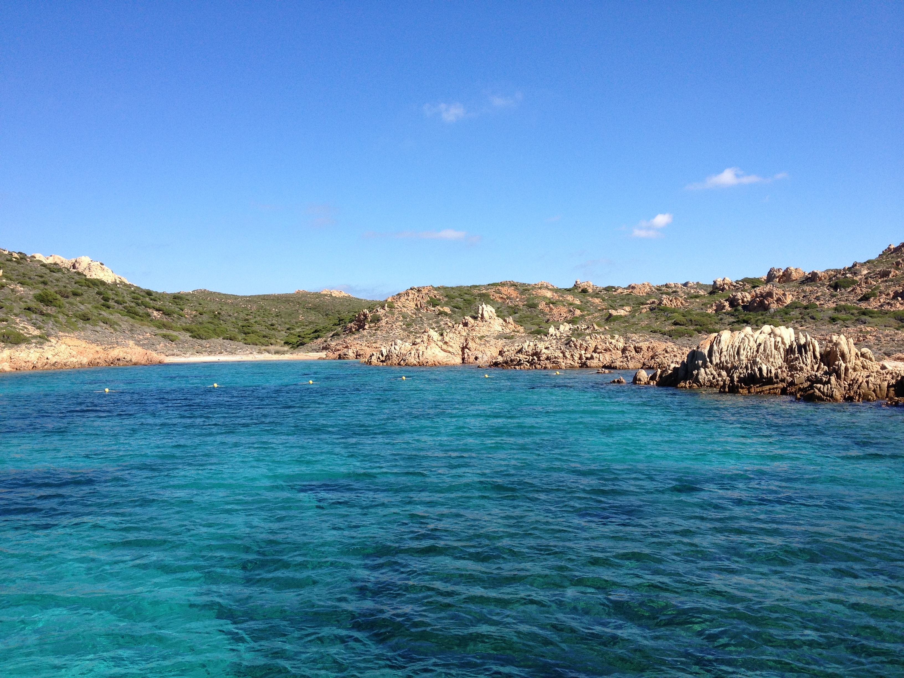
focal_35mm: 35
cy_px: 339
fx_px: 914
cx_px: 452
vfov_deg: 40.7
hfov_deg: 52.6
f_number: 2.4
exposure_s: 1/1416
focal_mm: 4.28
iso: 64
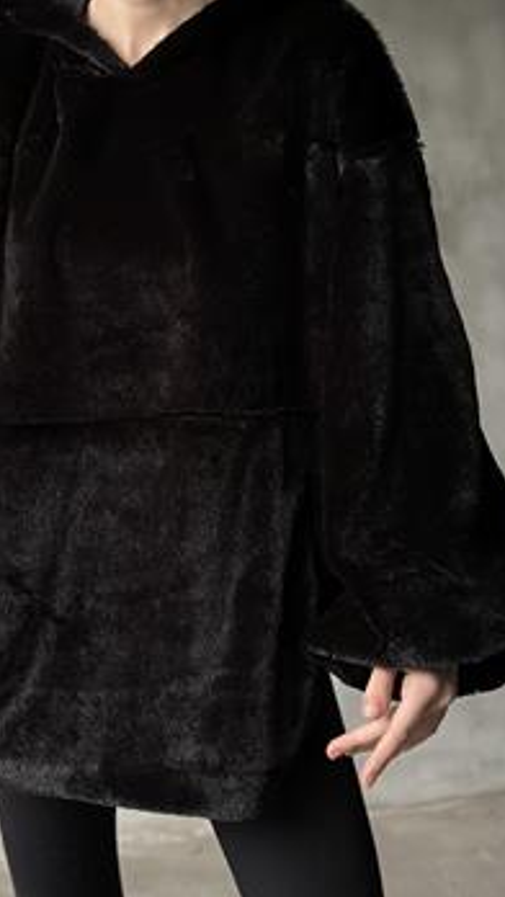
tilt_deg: -5.2
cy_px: 379
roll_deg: -0.4
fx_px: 1522
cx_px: 160
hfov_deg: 18.8
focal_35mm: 64
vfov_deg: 32.8
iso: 1000
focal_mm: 6.86
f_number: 1.78
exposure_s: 1/25
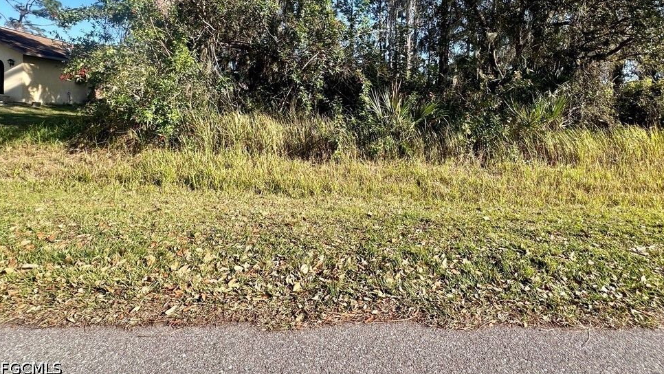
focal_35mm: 15
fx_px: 264
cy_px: 116
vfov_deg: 68.0
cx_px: 348
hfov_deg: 102.9
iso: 32
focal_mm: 1.57
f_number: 1.8
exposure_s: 1/558
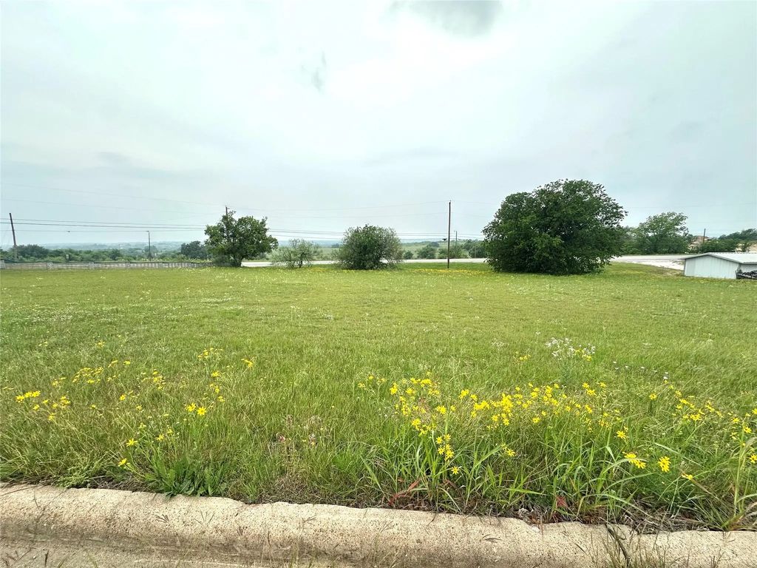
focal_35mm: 14
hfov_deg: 102.1
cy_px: 284
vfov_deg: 85.7
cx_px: 378
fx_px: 306
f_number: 2.2
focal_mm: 2.22
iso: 40
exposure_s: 1/1855
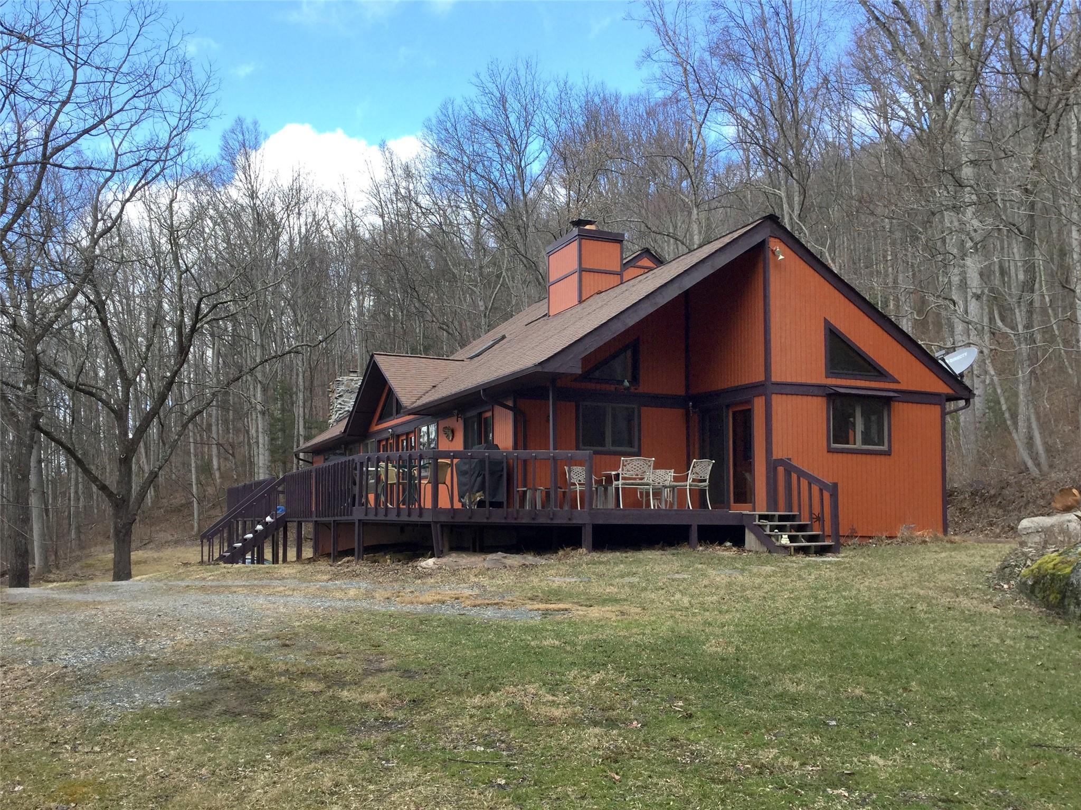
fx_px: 968
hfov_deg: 58.4
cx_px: 540
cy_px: 405
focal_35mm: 31
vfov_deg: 45.4
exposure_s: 1/348
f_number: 2.4
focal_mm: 3.3
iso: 25
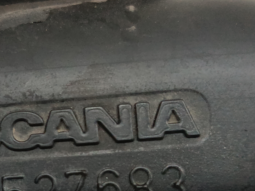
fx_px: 560
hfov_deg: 25.5
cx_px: 82
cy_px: 153
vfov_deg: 19.2
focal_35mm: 76
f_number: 1.7
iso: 1158
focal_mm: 5.24
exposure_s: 1/50
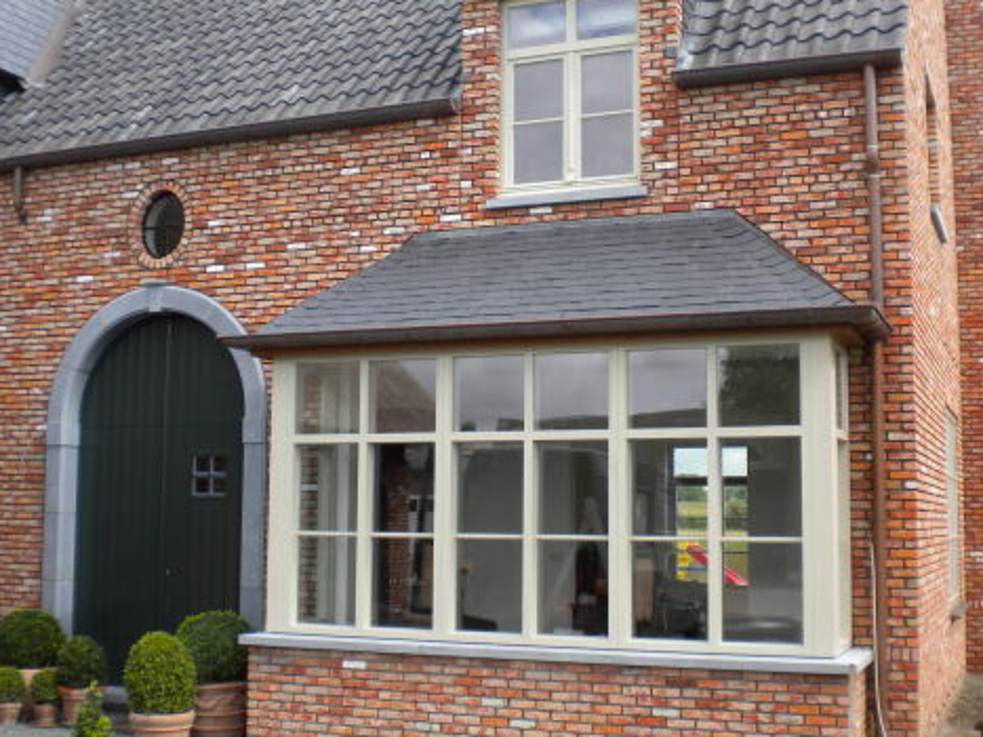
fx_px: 1278
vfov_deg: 32.2
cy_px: 379
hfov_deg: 42.1
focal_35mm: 45
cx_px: 511
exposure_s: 1/228
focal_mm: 6.3
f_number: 4.6
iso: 80
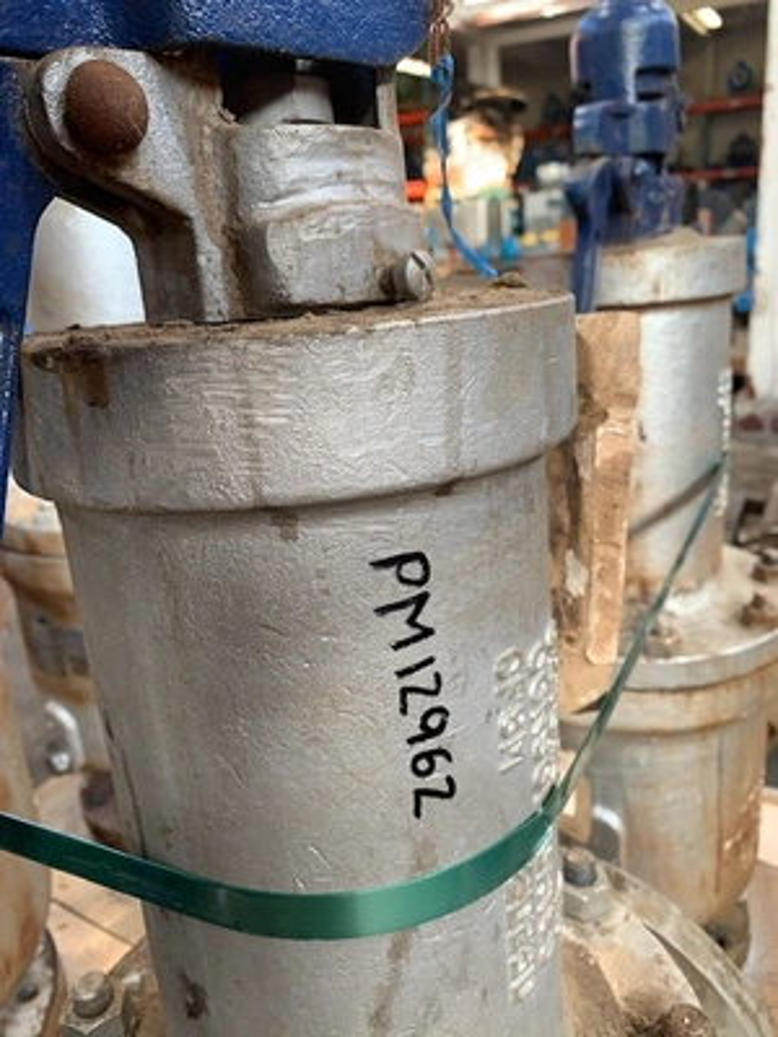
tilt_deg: -19.7
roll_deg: +4.4
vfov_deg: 67.3
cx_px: 389
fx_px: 779
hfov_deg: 53.1
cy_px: 518
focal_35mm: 26
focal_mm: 4.25
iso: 100
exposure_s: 1/70
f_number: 1.8
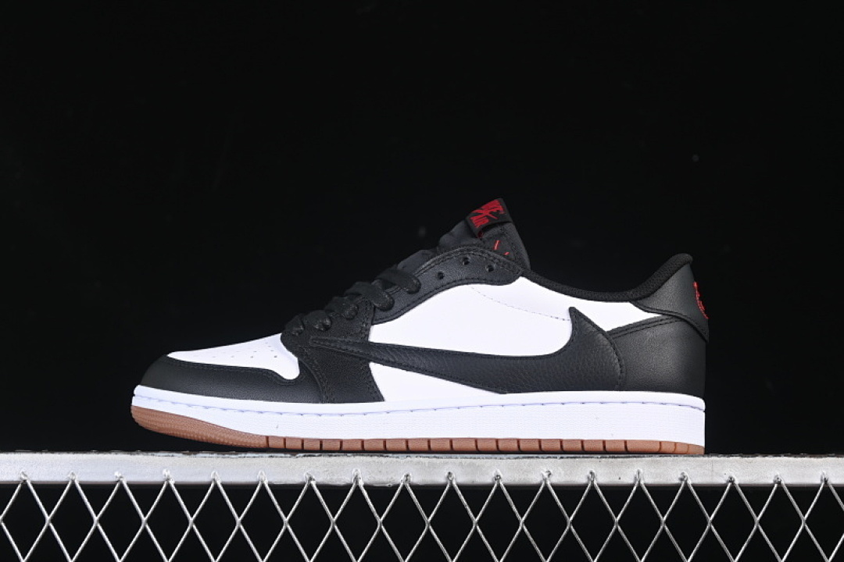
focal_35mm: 75
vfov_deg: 18.2
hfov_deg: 27.0
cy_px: 281
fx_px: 1758
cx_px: 422
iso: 160
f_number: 6.3
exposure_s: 1/60
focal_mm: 50
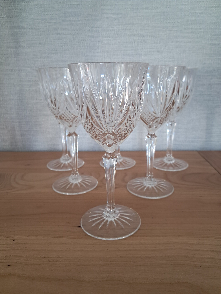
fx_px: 230
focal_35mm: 27
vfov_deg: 65.3
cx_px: 110
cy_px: 147
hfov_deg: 51.4
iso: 320
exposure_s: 1/60
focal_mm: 4
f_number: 1.8
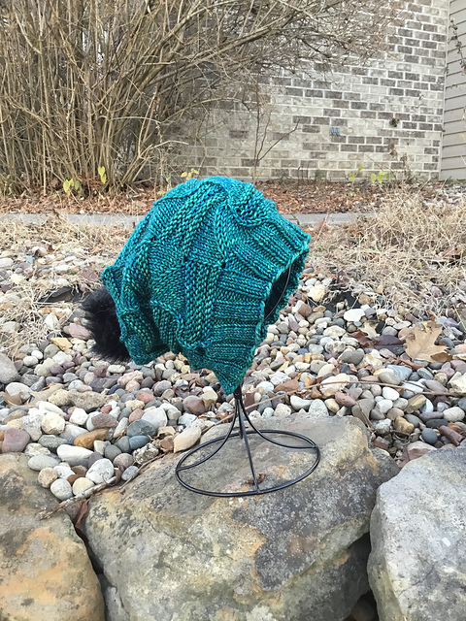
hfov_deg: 45.4
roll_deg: +0.7
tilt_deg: -10.7
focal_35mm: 31
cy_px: 310
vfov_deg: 58.4
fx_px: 556
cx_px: 233
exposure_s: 1/40
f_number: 2.4
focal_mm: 3.3
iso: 25
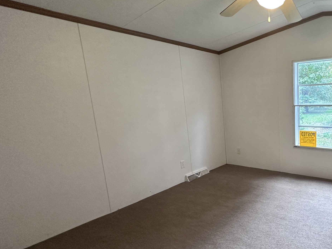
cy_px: 135
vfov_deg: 58.8
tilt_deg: -9.6
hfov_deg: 66.2
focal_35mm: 23
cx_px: 272
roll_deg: +1.2
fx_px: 221
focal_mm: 2.22
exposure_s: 1/60
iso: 200
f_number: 2.2
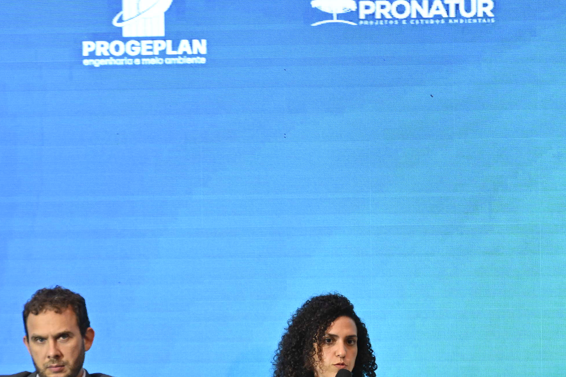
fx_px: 5786
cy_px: 370
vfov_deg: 3.7
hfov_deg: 5.6
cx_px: 245
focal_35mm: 368
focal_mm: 175
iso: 2500
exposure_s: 1/200
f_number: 2.8
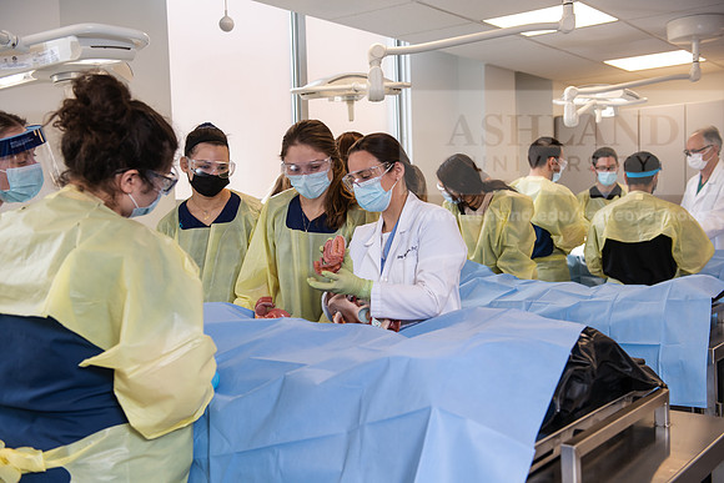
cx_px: 362
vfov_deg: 33.4
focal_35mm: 40
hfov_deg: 48.4
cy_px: 242
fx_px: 805
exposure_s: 1/200
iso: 500
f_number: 4
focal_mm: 40
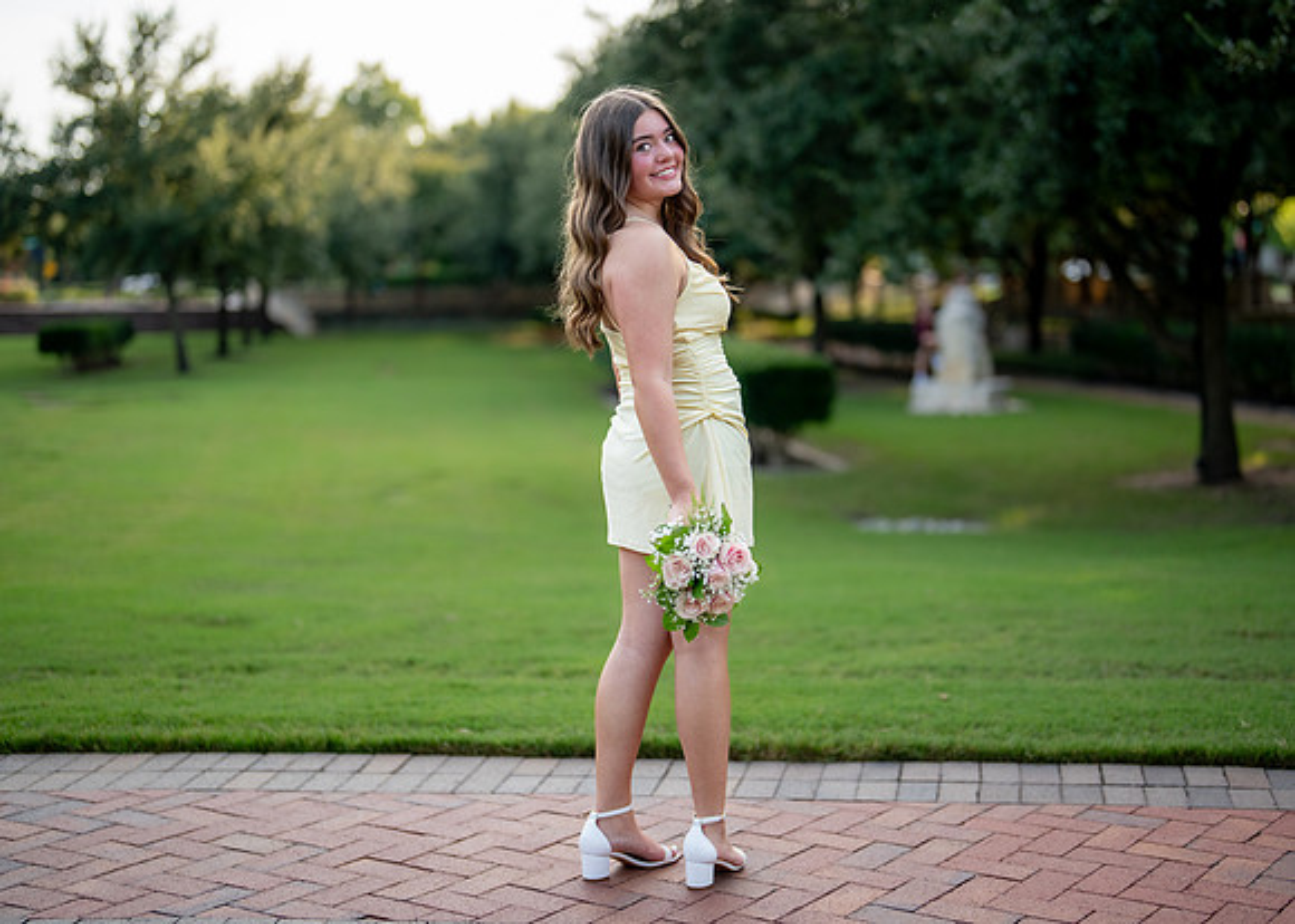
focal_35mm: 54
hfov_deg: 35.8
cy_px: 456
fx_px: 2001
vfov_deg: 26.0
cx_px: 699
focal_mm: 50
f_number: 1.2
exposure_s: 1/2000
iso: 200
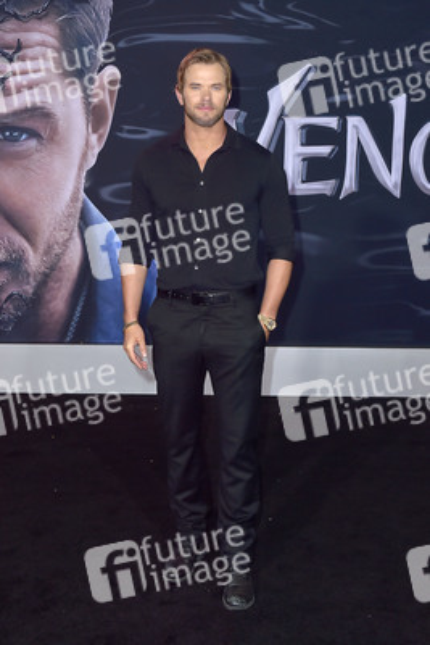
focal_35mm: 45
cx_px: 215
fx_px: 805
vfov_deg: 43.6
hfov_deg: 29.9
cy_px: 322
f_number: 5
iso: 500
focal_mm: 45
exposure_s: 1/250
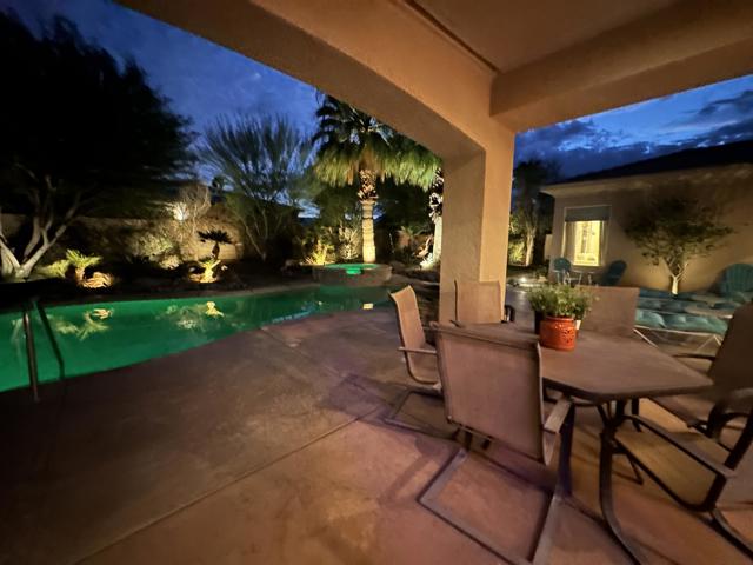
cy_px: 282
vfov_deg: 85.7
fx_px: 305
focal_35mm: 14
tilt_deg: -6.7
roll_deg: -0.9
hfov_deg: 102.1
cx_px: 376
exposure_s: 1/9
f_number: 2.2
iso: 1250
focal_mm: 2.22
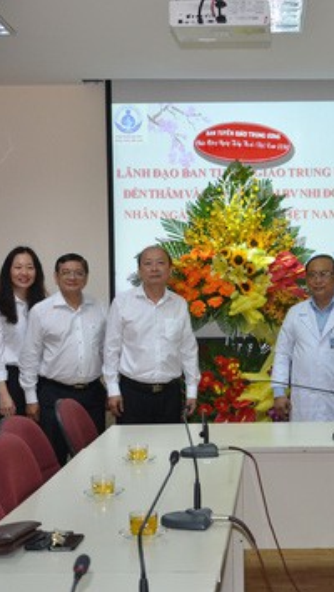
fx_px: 940
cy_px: 299
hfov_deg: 19.8
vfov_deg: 35.0
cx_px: 284
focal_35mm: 60
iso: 400
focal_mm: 25
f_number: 4
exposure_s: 1/60
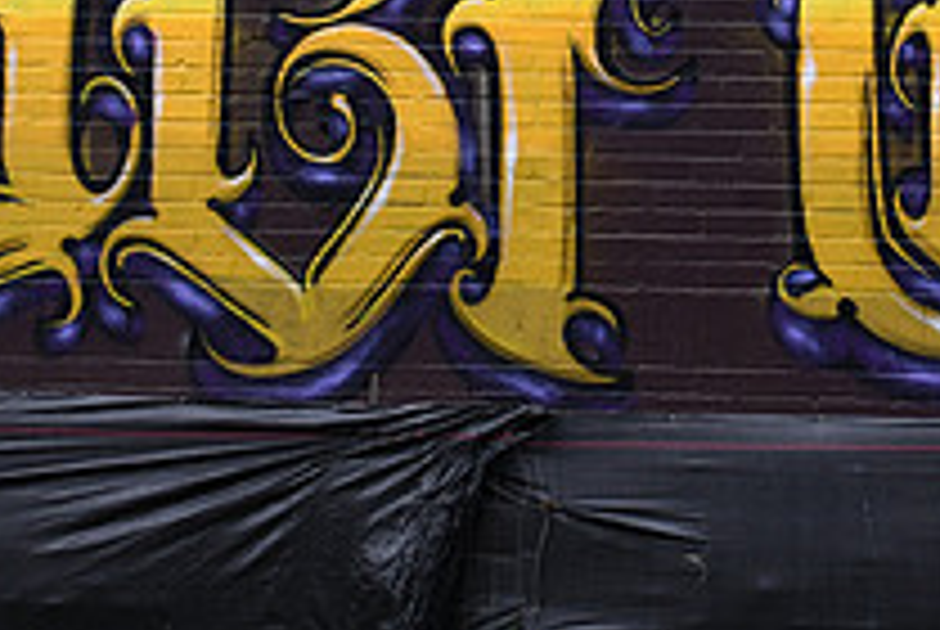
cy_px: -119
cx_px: 720
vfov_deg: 10.2
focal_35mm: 133
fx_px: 3478
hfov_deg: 15.3
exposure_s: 1/250
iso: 320
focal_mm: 32
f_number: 5.6
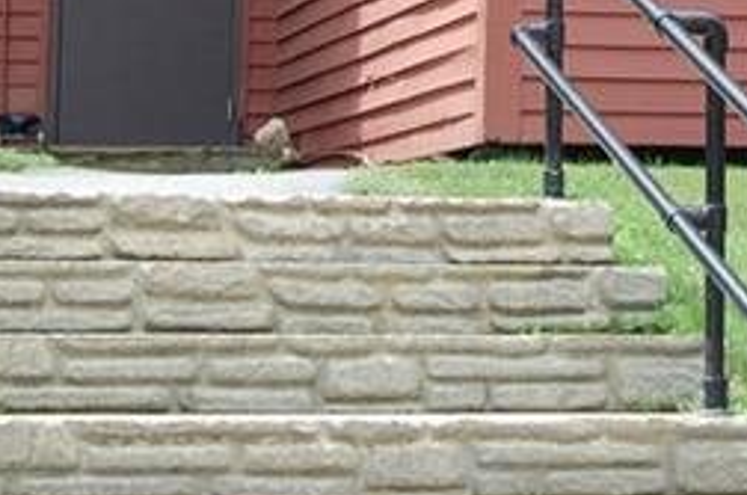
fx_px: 3790
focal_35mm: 183
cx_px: 842
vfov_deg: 7.3
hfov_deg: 11.1
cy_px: -397
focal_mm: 30
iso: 200
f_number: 7.1
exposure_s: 1/200
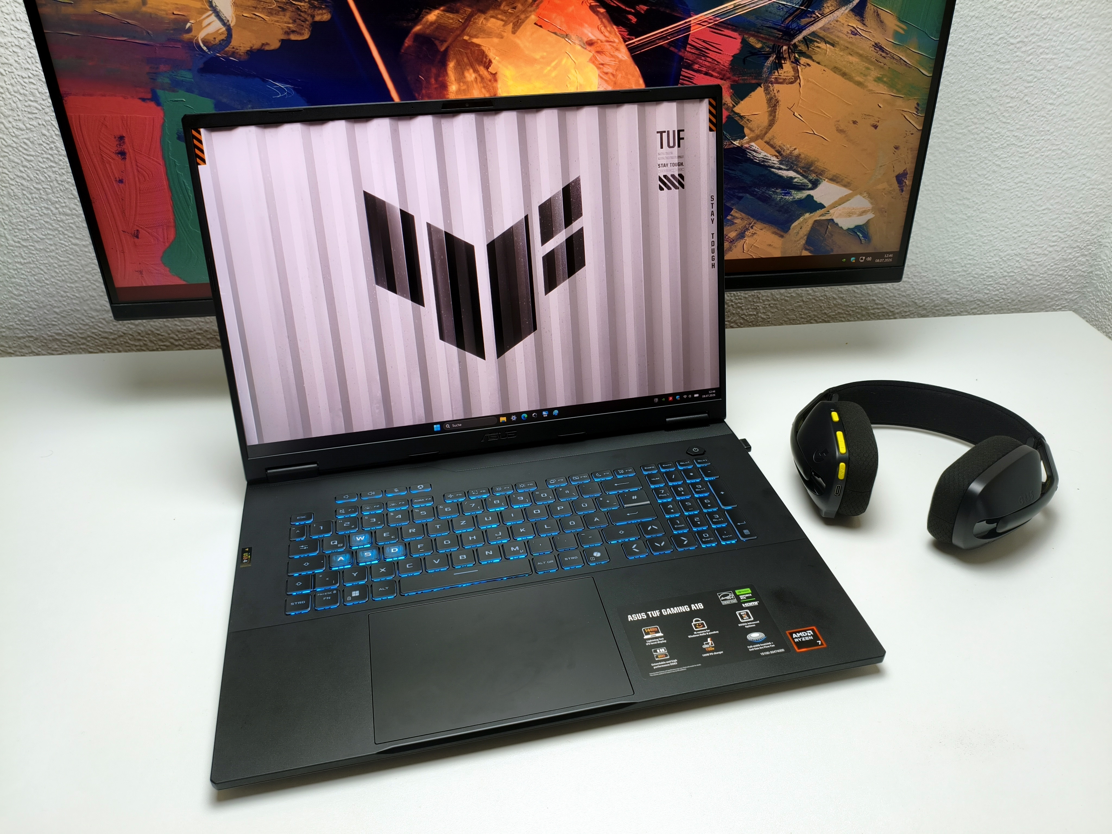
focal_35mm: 26
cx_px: 556
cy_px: 417
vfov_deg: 53.1
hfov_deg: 67.3
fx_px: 835
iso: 125
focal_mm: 4.94
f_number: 1.5
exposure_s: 1/99.8
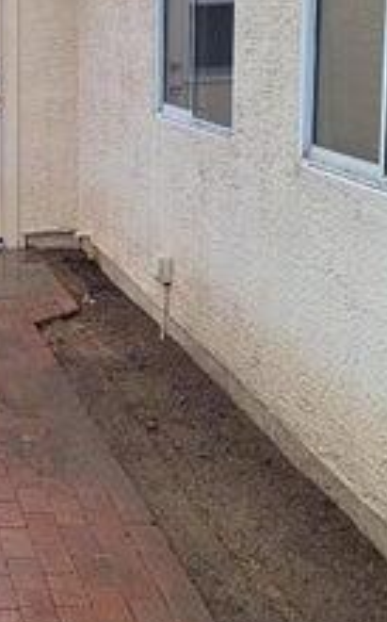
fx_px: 1201
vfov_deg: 28.8
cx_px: -127
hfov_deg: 17.1
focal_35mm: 71
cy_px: 212
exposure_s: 1/215
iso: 40
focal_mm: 5.54
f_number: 1.8
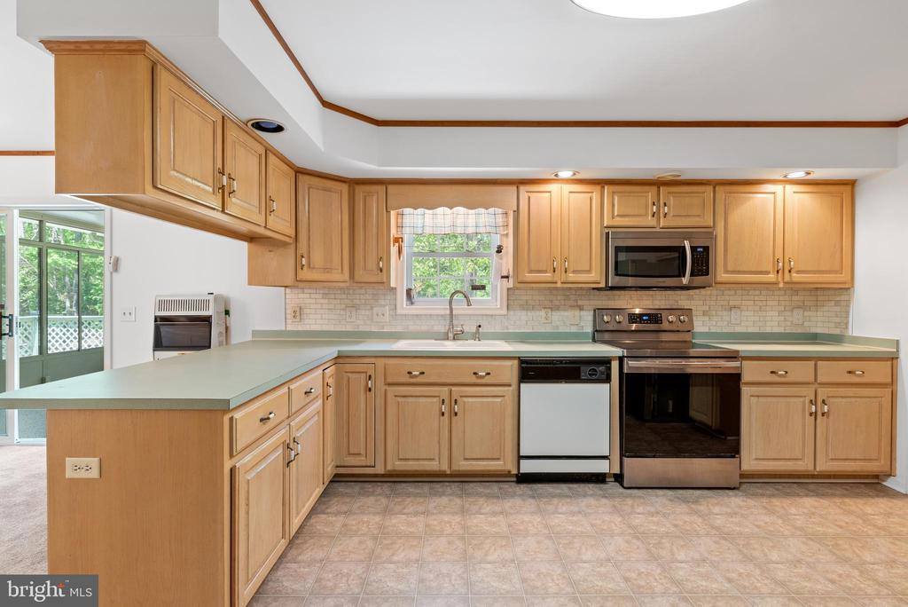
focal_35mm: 17
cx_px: 454
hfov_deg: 93.2
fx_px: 429
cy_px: 304
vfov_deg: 70.5
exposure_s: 1/8
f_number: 6.7
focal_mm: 17
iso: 400
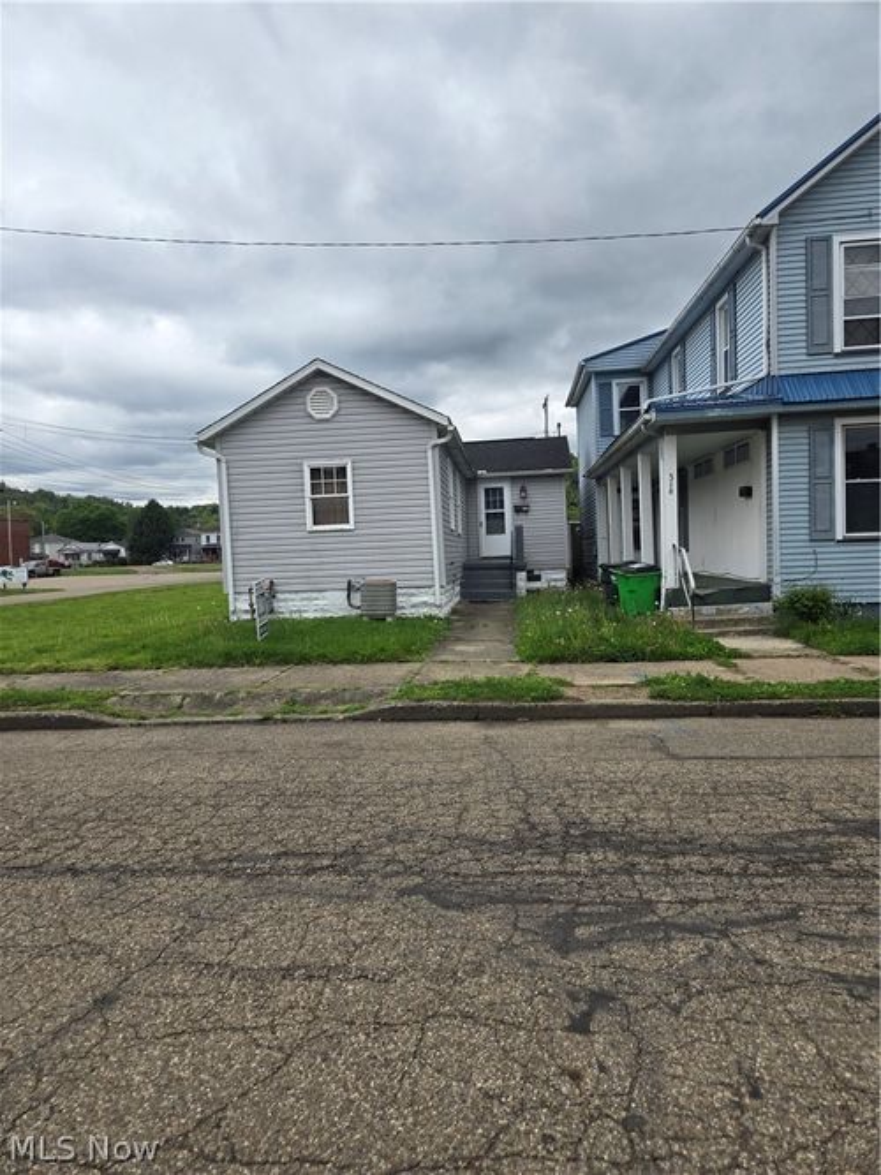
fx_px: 781
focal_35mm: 23
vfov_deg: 73.9
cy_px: 588
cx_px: 440
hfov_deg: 58.9
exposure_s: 1/1493
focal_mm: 5.4
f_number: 1.8
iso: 25
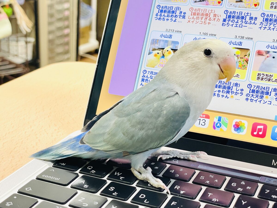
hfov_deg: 36.8
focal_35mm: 52
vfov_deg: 28.0
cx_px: 138
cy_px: 104
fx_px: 416
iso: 125
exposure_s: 1/99
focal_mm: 6
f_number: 2
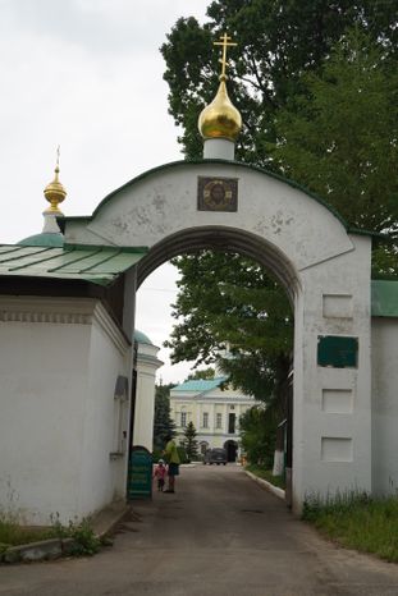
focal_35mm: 44
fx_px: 729
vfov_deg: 44.5
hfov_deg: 30.5
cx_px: 199
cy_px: 298
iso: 100
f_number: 5
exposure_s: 1/80
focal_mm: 44
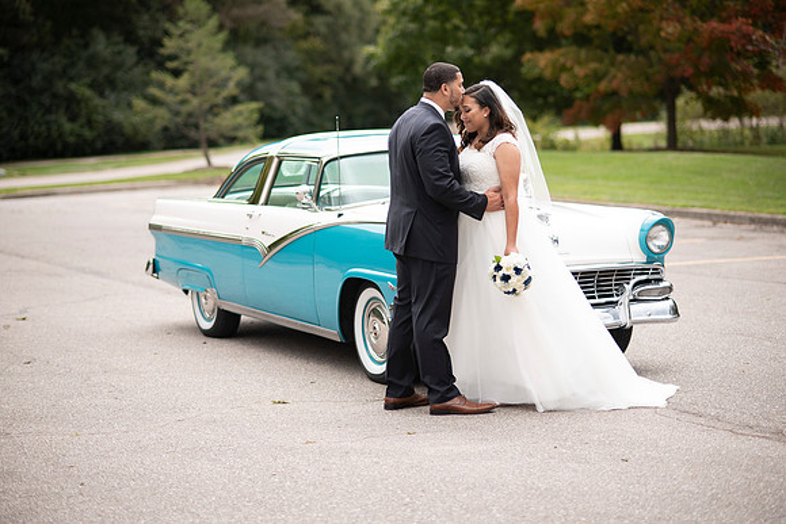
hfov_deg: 23.9
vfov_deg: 16.1
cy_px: 262
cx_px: 393
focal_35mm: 85
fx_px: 1856
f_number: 2
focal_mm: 85
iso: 125
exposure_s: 1/250
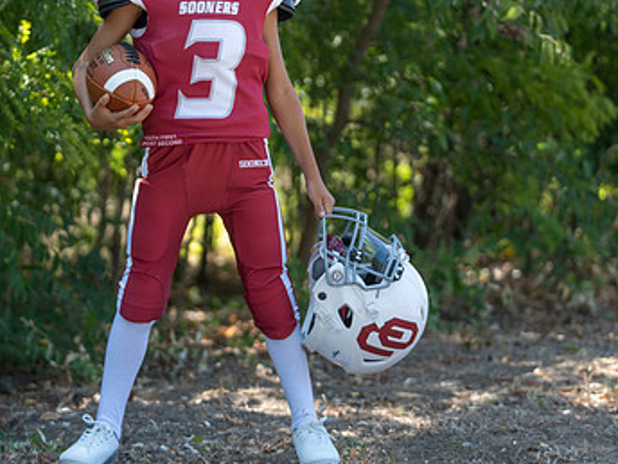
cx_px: 258
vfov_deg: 11.7
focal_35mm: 127
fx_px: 2267
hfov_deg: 15.5
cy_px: 148
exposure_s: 1/320
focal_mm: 70
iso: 100
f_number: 2.8
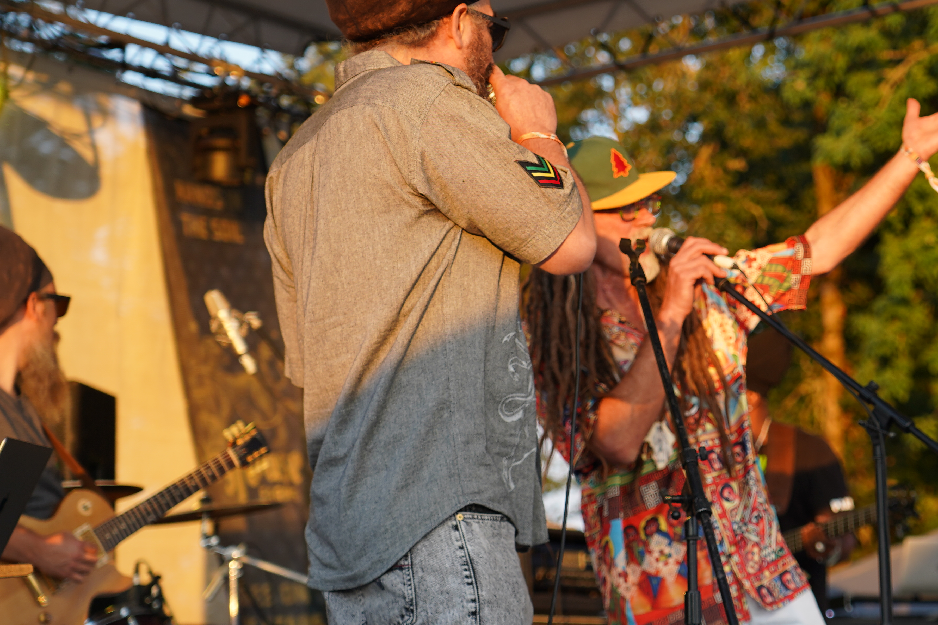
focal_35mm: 115
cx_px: 694
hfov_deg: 17.7
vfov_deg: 11.9
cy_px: 289
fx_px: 2996
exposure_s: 1/160
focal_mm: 69
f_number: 4
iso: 200
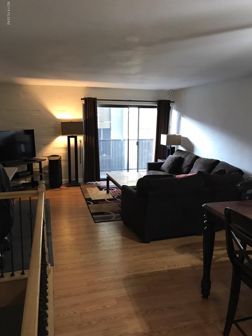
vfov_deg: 63.4
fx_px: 272
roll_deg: +0.1
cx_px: 126
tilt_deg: -9.6
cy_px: 168
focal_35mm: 28
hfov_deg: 49.7
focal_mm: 3.99
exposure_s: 1/15
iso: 50
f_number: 1.8
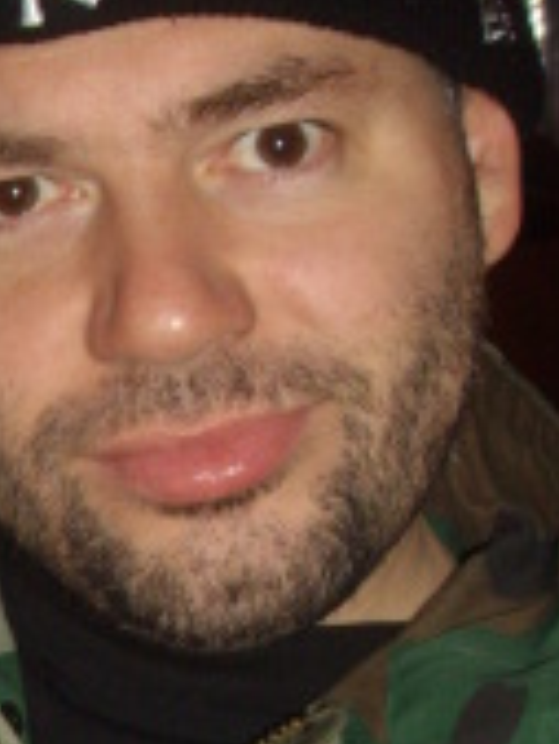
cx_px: -42
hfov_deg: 12.7
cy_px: 709
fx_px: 2473
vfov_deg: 16.8
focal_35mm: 115
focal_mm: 6
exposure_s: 1/50
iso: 160
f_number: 2.7
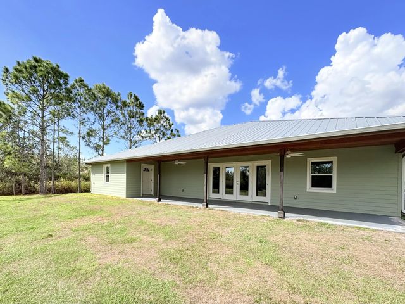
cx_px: 202
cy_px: 152
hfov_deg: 102.1
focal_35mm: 14
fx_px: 164
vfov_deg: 85.7
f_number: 2.2
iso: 64
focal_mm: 2.22
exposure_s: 1/1256
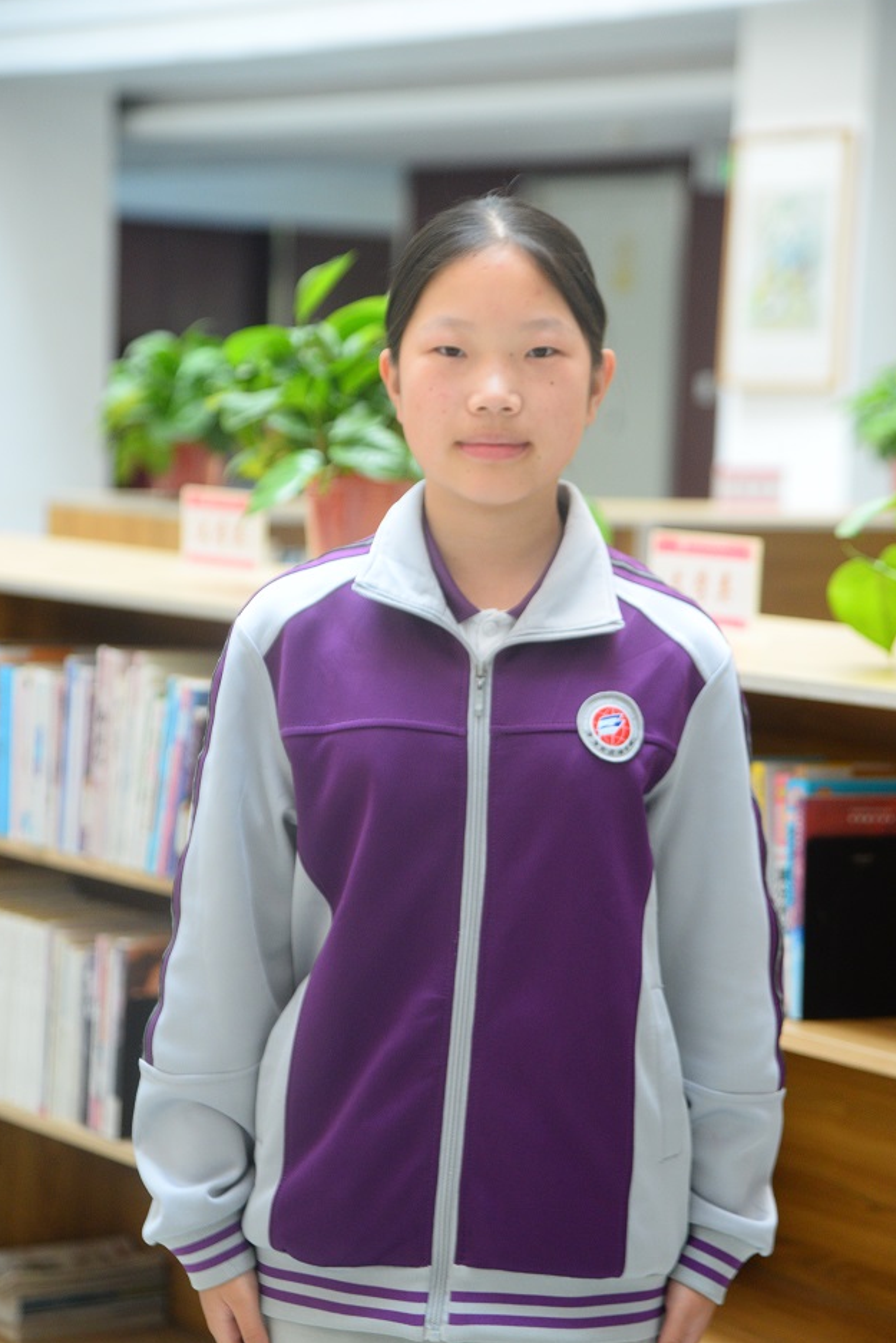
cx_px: 495
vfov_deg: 19.8
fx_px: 3841
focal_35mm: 103
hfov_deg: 13.3
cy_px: 712
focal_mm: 92
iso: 1600
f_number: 4
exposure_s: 1/250
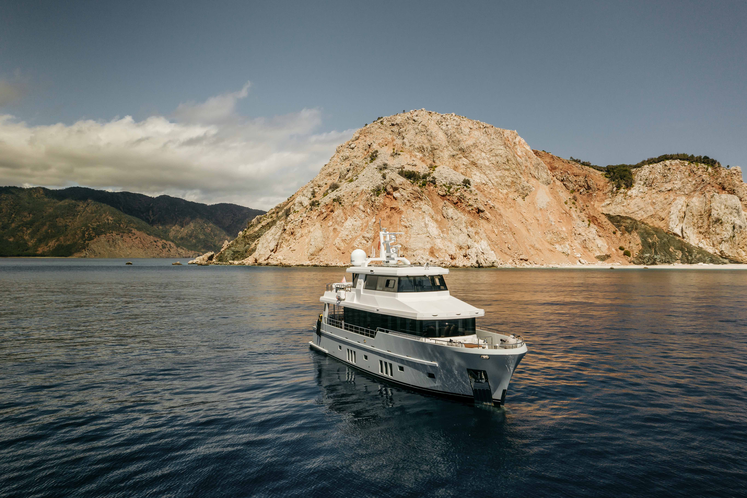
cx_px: 374
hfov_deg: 65.5
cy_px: 249
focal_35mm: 28
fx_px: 581
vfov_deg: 46.4
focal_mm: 10.26
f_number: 5
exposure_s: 1/200
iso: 100
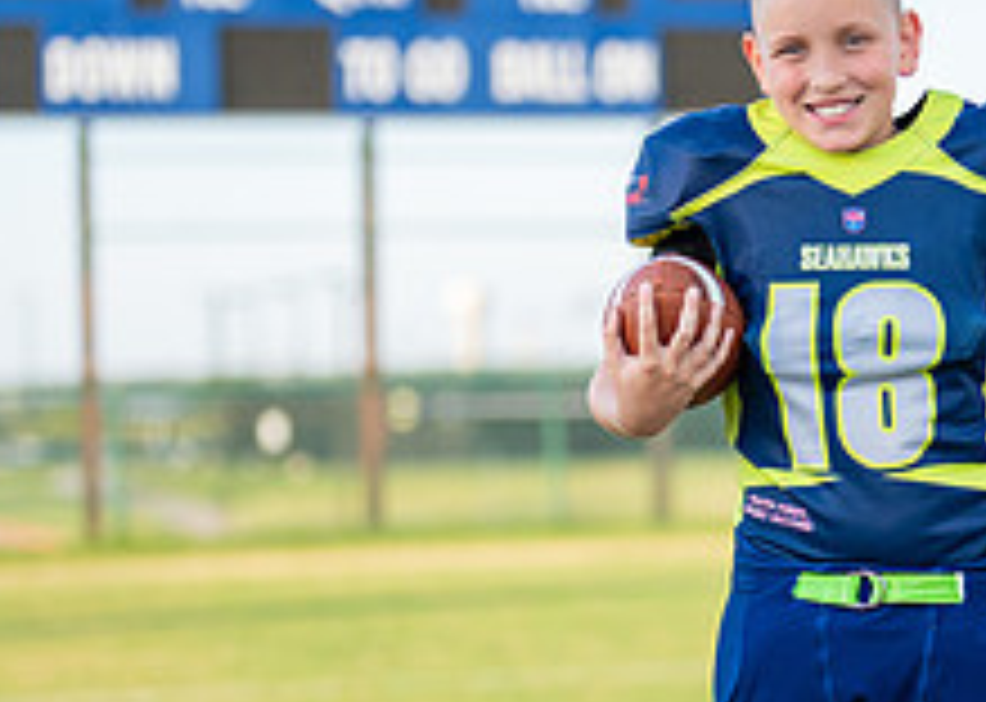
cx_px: 843
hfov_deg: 12.1
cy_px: 550
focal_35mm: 165
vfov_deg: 8.7
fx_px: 4616
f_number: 1.2
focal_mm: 50
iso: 100
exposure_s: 1/2500
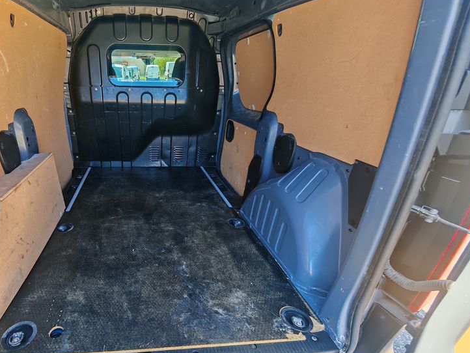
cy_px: 207
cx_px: 159
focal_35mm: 18
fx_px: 244
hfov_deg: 84.9
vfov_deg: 71.1
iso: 64
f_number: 2
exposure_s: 1/100
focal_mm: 1.82
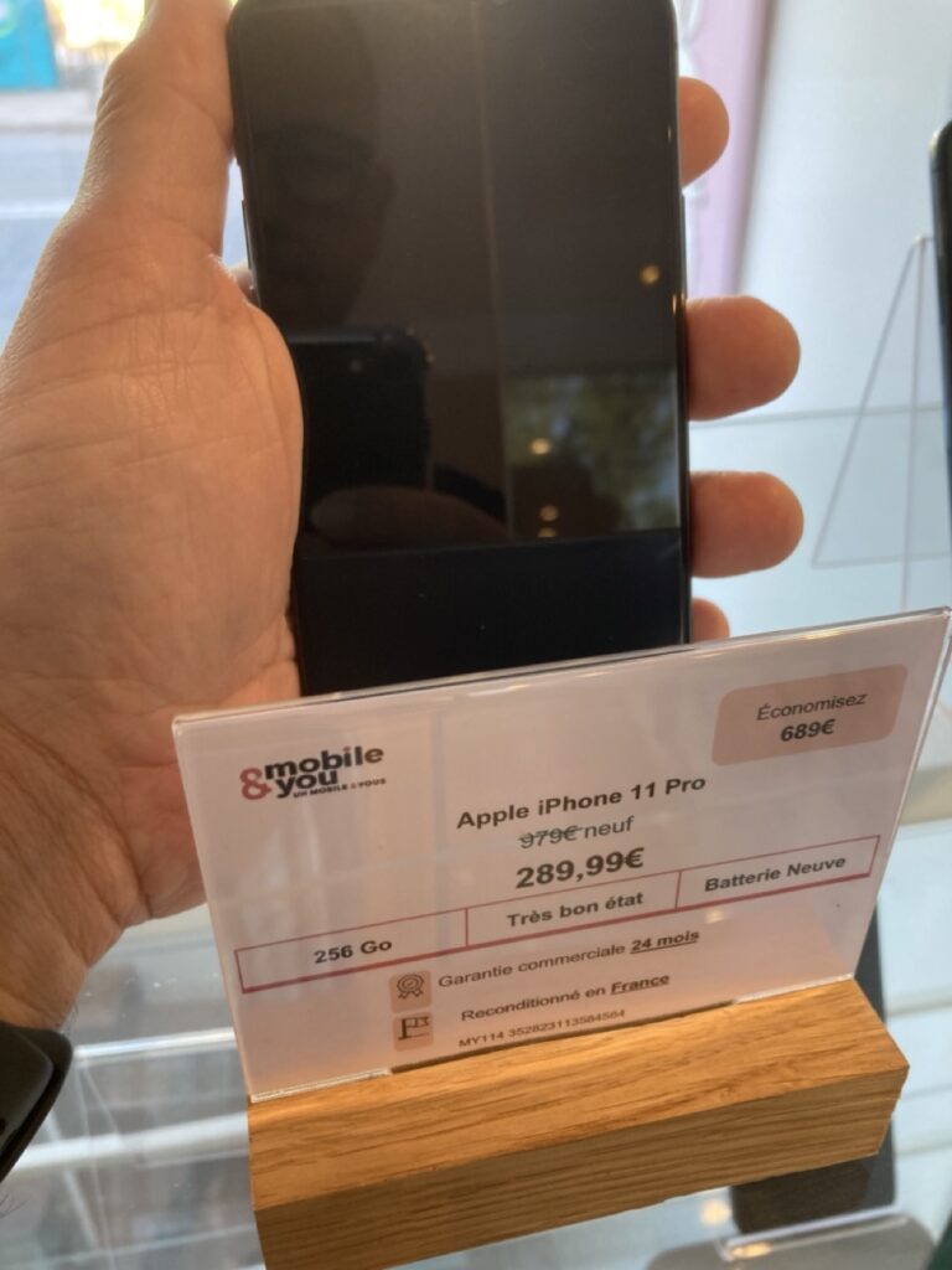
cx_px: 476
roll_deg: -0.7
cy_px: 635
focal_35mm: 28
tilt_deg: -29.9
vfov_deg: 63.4
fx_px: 1027
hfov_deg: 49.7
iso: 80
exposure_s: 1/60
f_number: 1.8
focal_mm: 3.99
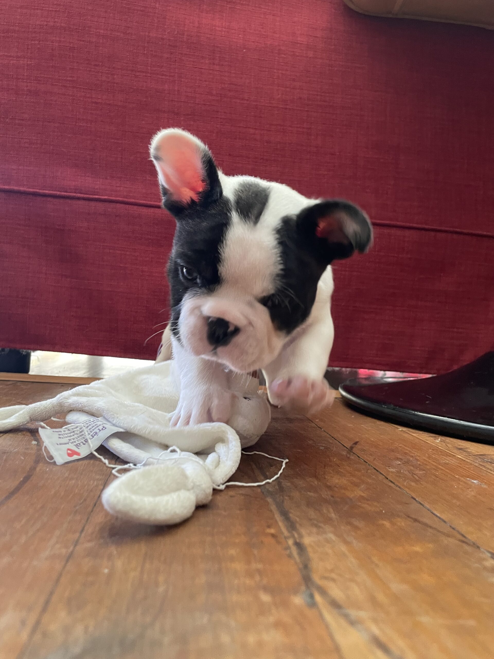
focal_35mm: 26
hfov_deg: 53.1
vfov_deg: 67.3
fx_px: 495
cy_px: 330
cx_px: 247
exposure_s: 1/60
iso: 200
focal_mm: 4.2
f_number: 1.6
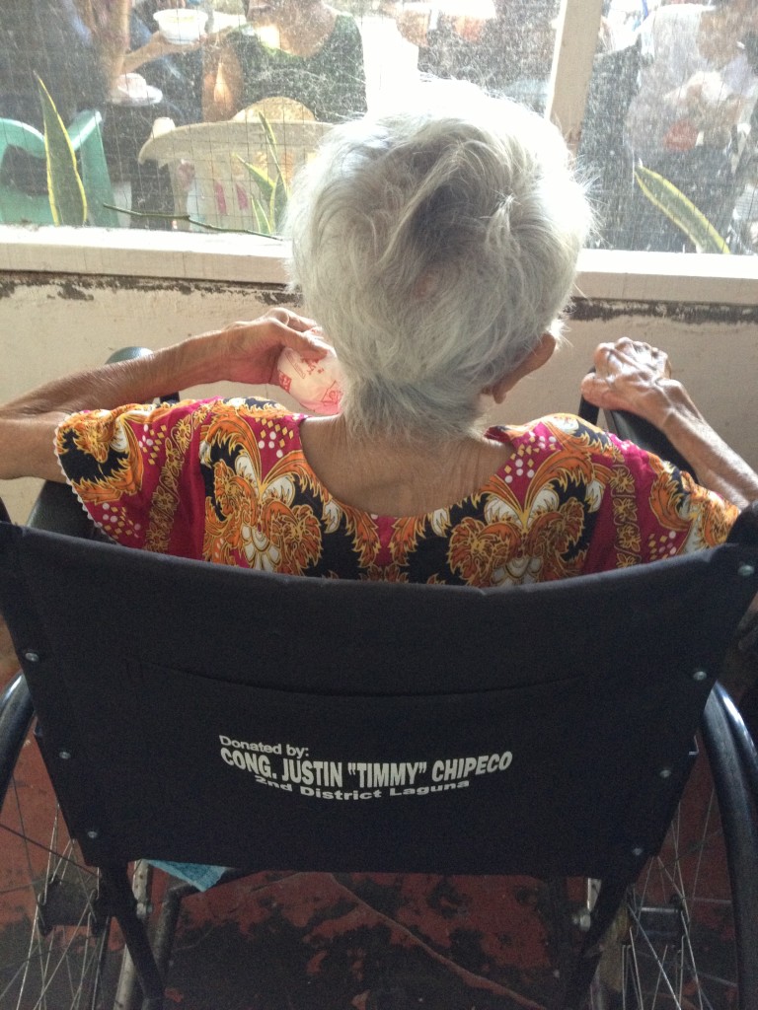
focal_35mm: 35
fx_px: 1022
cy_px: 505
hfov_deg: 40.7
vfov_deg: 52.6
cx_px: 379
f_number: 2.4
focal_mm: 4.28
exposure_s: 1/20
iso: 320
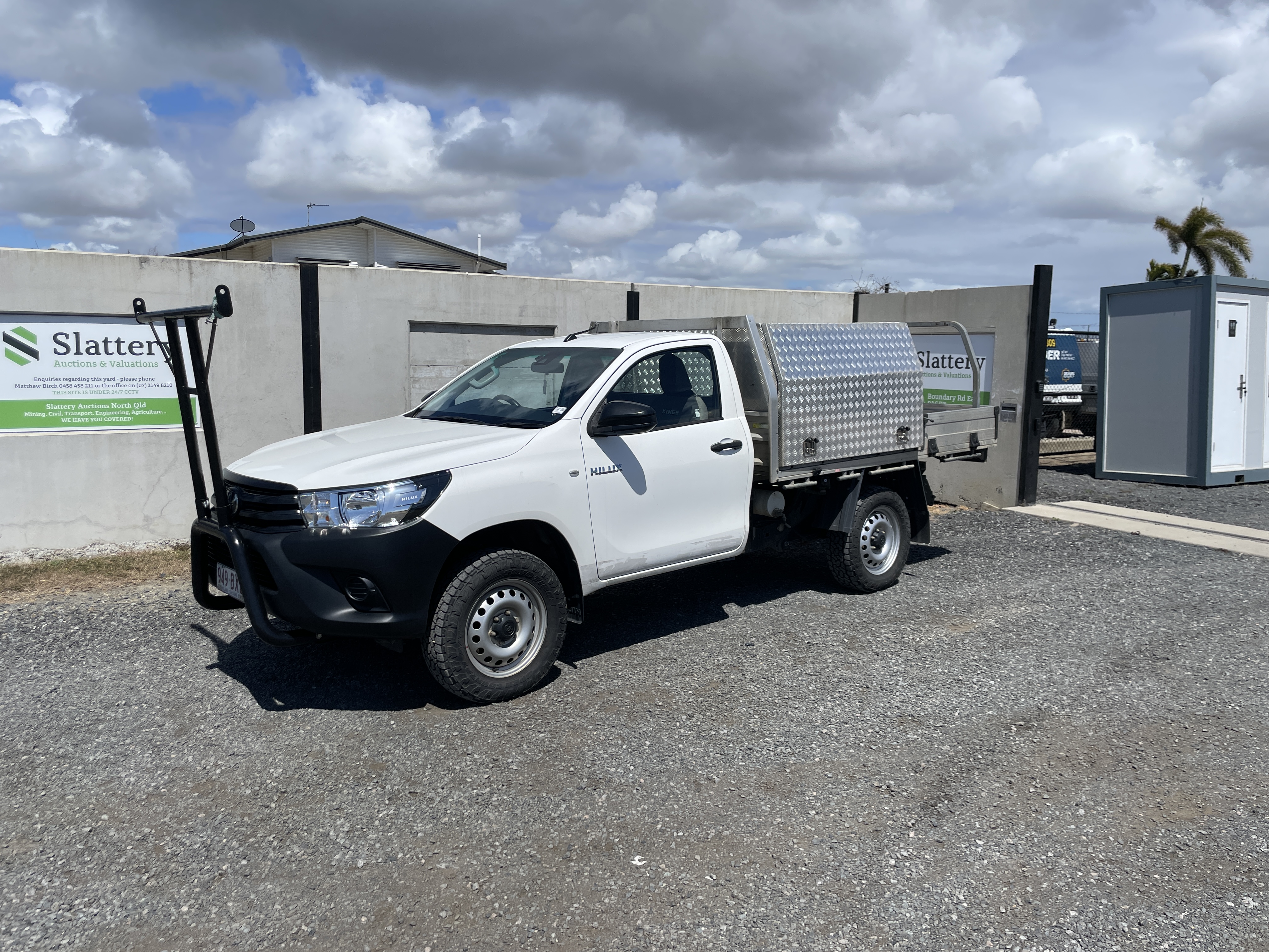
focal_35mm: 26
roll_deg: -1.0
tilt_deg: -7.1
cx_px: 634
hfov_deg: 67.3
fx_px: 953
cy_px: 476
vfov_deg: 53.1
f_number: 1.6
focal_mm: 4.2
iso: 32
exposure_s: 1/7299
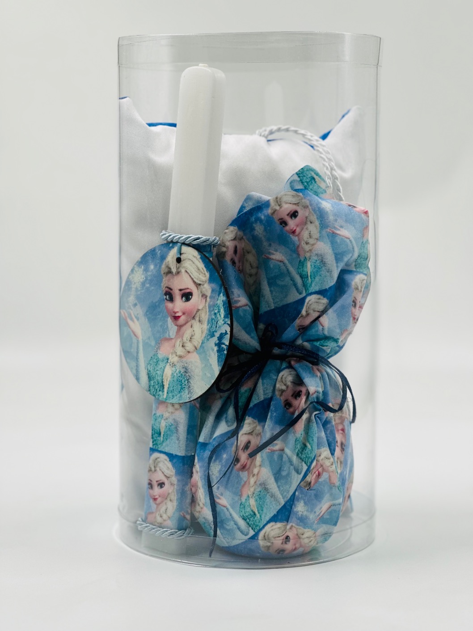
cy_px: 316
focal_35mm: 77
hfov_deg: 19.1
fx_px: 1403
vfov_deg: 25.3
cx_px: 236
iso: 32
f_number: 2.8
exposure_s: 1/100
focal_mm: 9
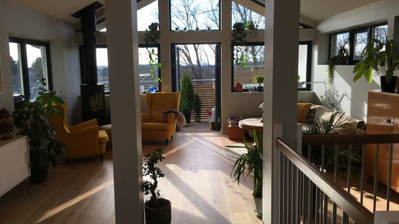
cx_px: 197
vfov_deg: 36.7
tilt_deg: -5.1
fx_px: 339
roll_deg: +0.8
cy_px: 109
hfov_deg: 61.0
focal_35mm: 32
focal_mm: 4.15
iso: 25
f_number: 2.2
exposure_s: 1/301
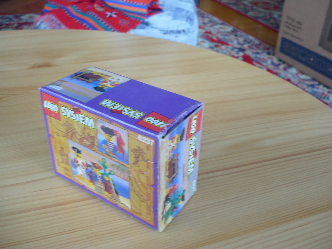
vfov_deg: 40.7
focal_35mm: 35
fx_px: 336
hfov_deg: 52.6
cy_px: 124
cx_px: 166
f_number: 2.8
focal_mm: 5.8
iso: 100
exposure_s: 1/20
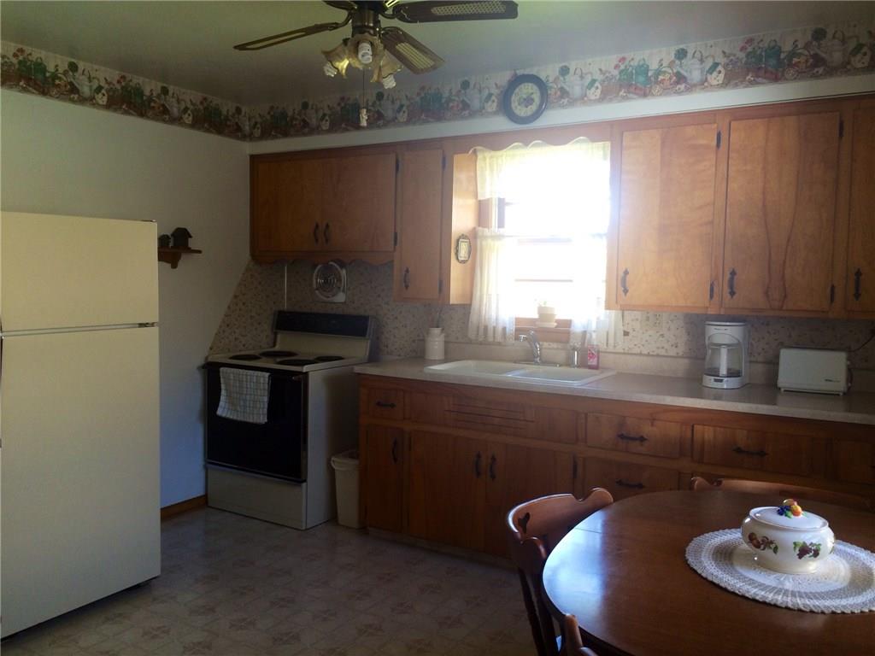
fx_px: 758
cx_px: 438
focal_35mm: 30
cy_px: 328
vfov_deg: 46.8
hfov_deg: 60.0
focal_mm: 4.12
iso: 64
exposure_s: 1/30
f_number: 2.2
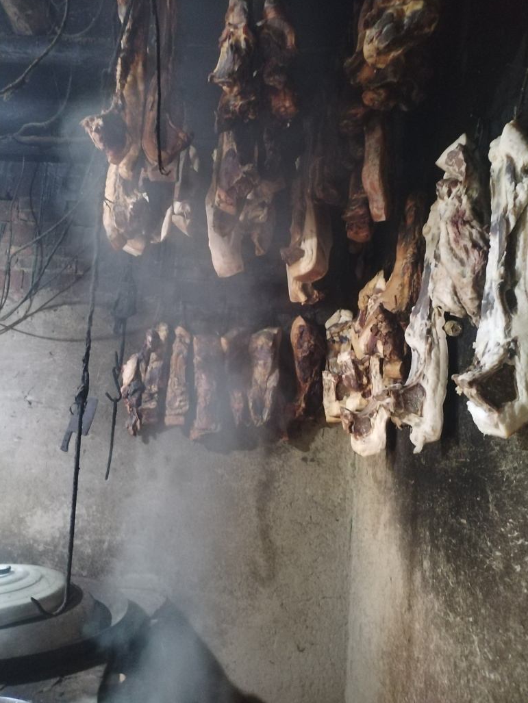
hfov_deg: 51.4
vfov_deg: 65.3
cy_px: 345
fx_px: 549
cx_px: 270
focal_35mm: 27
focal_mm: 4.75
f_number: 1.8
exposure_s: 1/16.7
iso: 2707
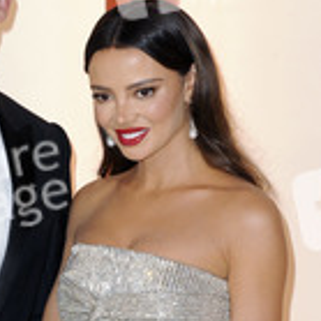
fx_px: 2361
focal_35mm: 225
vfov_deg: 7.7
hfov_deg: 7.8
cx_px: 17
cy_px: 312
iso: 1600
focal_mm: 92
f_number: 6.3
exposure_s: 1/200
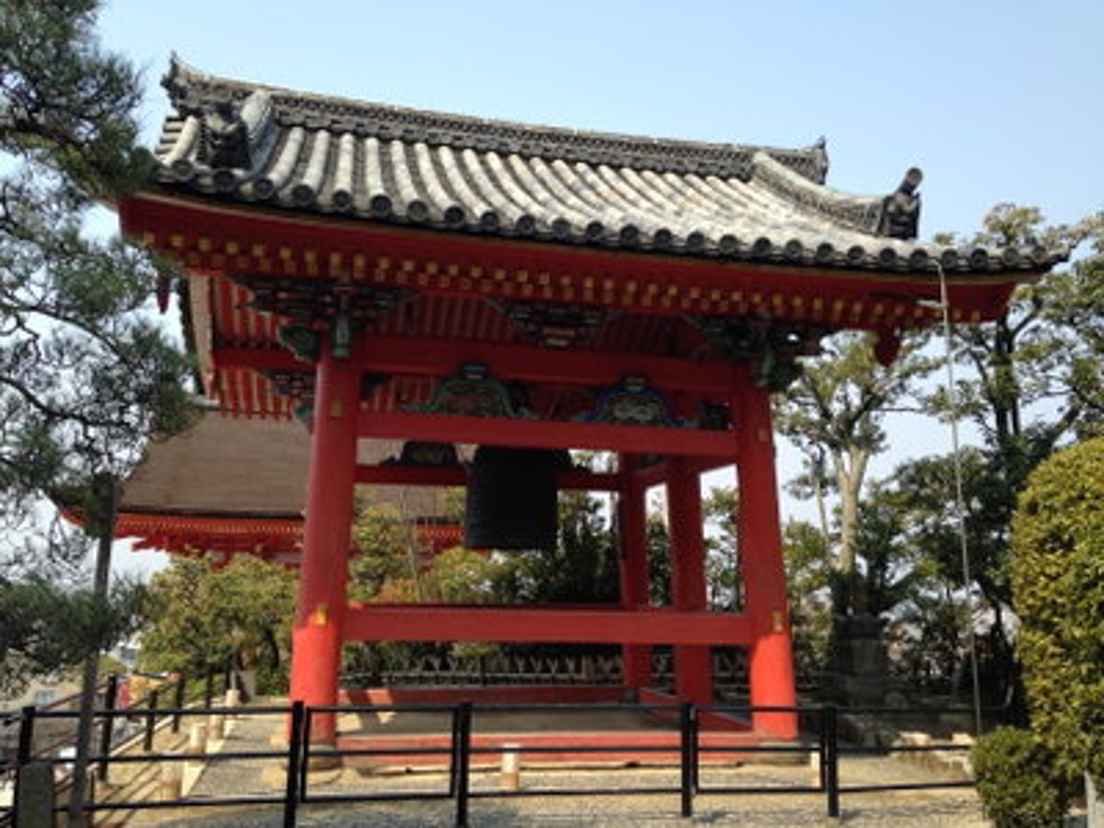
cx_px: 552
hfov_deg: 55.4
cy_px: 414
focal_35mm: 33
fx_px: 1052
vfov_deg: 42.9
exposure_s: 1/753
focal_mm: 4.12
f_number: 2.4
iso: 50
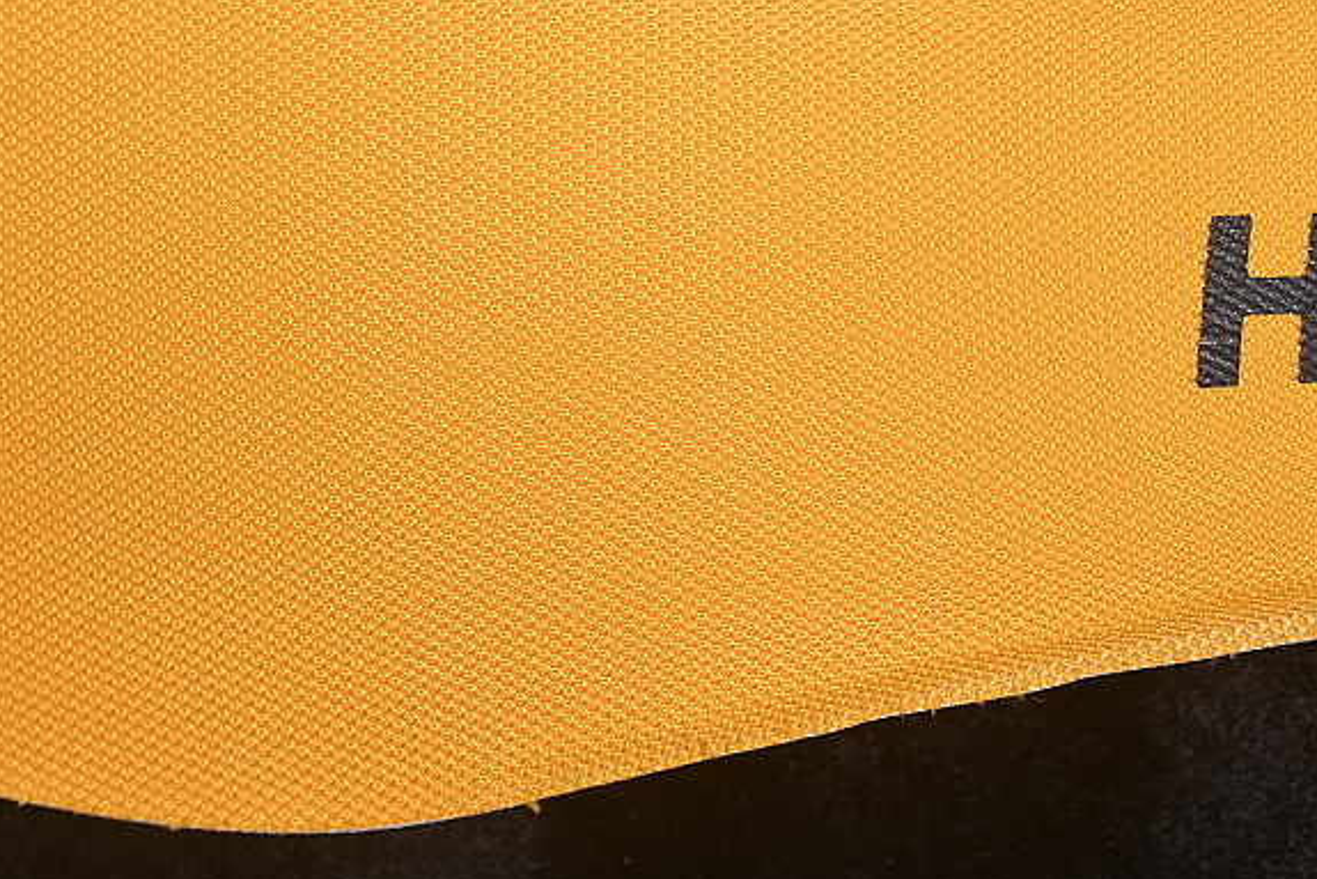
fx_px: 5159
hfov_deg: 14.5
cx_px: 762
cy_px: 324
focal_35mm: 141
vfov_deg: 9.7
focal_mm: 50
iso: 160
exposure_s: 1/80
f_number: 7.1
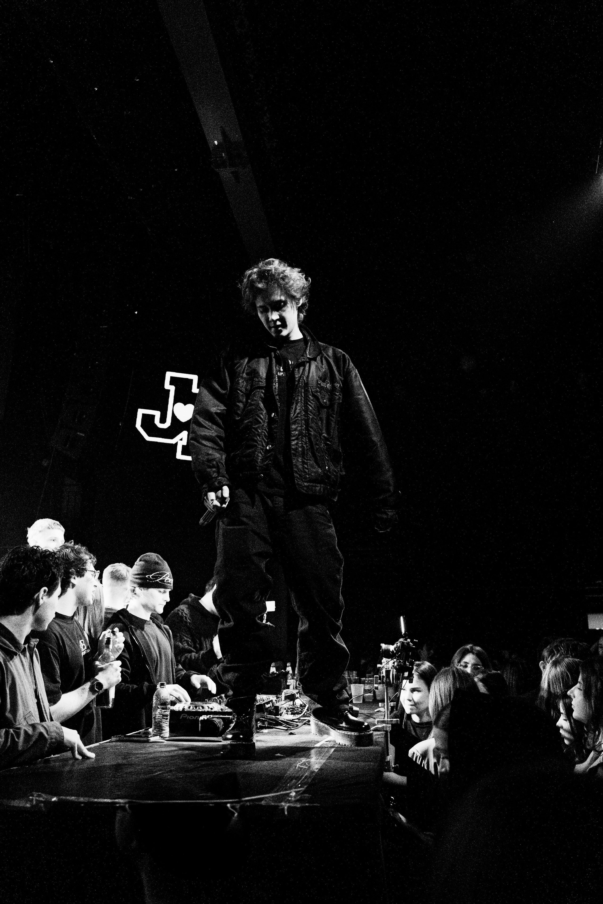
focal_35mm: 28
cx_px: 302
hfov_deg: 46.4
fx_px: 703
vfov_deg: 65.5
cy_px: 452
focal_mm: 28
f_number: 3.5
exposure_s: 1/400
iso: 2000
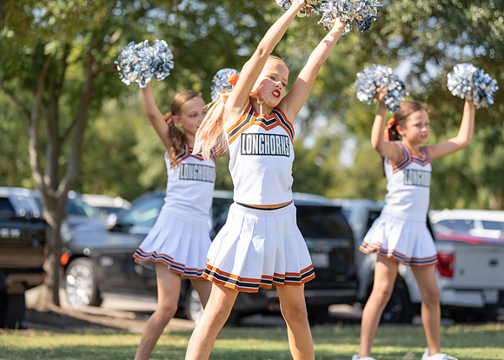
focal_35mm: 106
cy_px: 180
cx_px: 252
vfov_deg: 13.5
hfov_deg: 18.8
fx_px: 1519
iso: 160
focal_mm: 100
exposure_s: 1/1000
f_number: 2.8
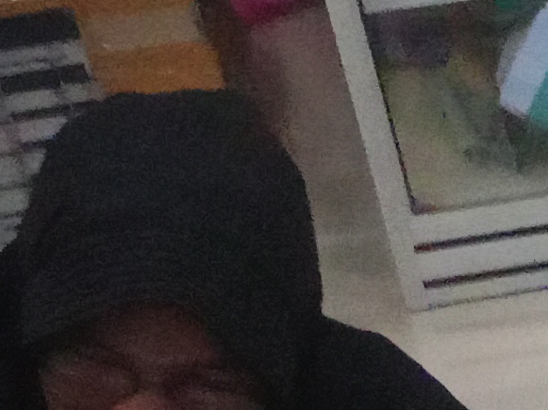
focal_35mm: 223
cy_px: 1010
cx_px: 1671
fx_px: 3528
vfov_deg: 6.3
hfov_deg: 7.7
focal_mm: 4.7
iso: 3719
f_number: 1.79
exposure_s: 1/20
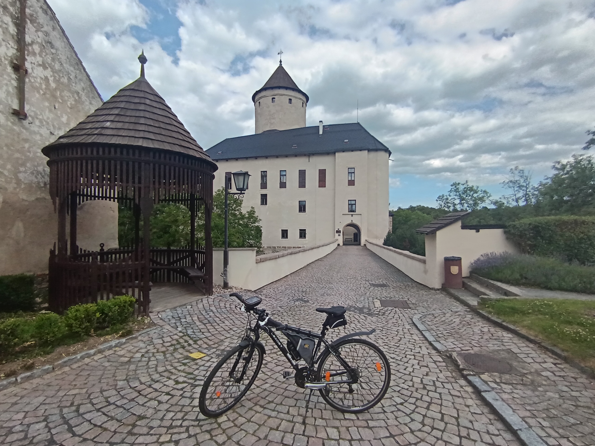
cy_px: 223
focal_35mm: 17
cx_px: 298
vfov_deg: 74.7
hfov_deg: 91.0
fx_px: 292
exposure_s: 1/951
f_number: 2.2
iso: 104
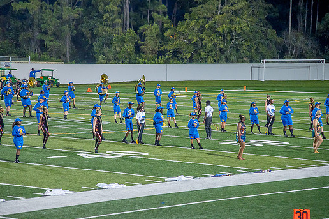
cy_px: 110
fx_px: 1233
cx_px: 153
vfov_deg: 10.1
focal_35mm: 135
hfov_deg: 15.2
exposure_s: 1/200
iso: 2000
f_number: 4
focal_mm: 120
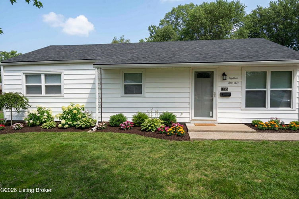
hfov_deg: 73.8
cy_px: 100
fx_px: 199
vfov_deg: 53.0
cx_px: 150
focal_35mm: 24
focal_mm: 24
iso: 100
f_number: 8
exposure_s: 1/200
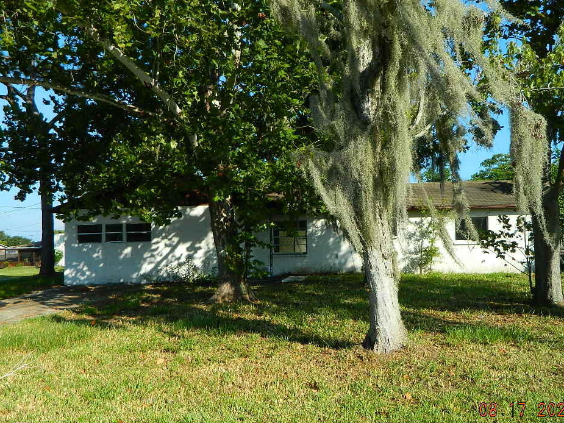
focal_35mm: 31
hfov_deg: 58.3
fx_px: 505
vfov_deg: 45.4
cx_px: 301
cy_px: 225
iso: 80
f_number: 3.2
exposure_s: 1/640
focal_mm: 5.1
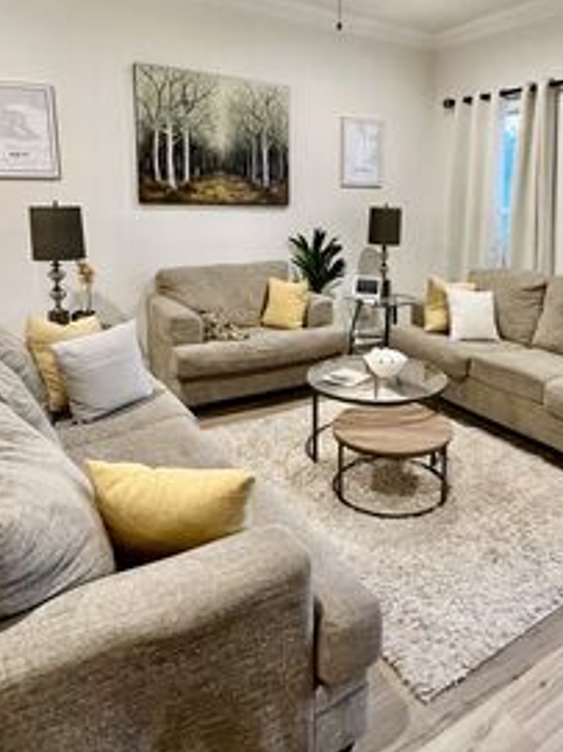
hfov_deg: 55.8
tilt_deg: -9.2
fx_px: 521
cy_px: 291
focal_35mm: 24
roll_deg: -1.2
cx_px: 365
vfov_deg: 70.7
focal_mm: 1.57
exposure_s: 1/60
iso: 400
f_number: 1.8
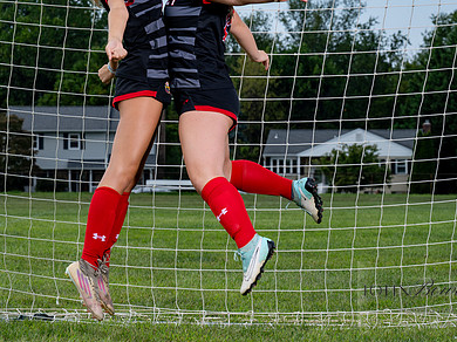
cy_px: 28
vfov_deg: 10.0
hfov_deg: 13.4
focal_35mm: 147
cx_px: 102
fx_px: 1939
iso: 160
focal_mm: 70
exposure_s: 1/400
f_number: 6.3
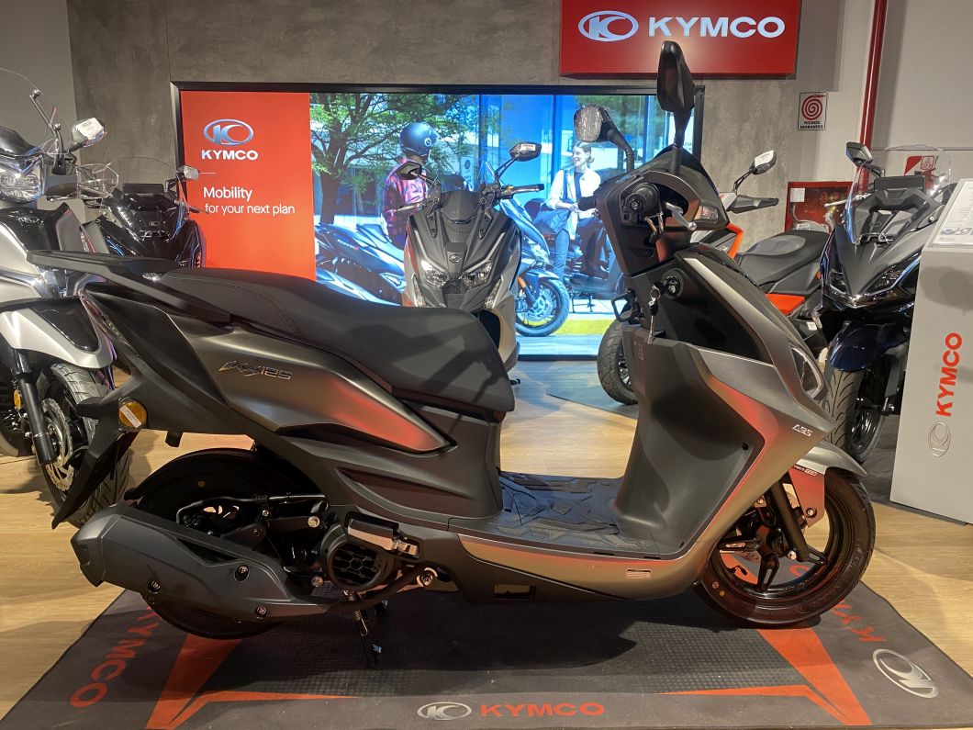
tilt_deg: -10.0
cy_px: 365
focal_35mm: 26
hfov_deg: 67.3
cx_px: 486
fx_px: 731
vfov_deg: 53.1
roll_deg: +0.6
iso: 125
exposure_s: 1/50
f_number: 1.8
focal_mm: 4.25
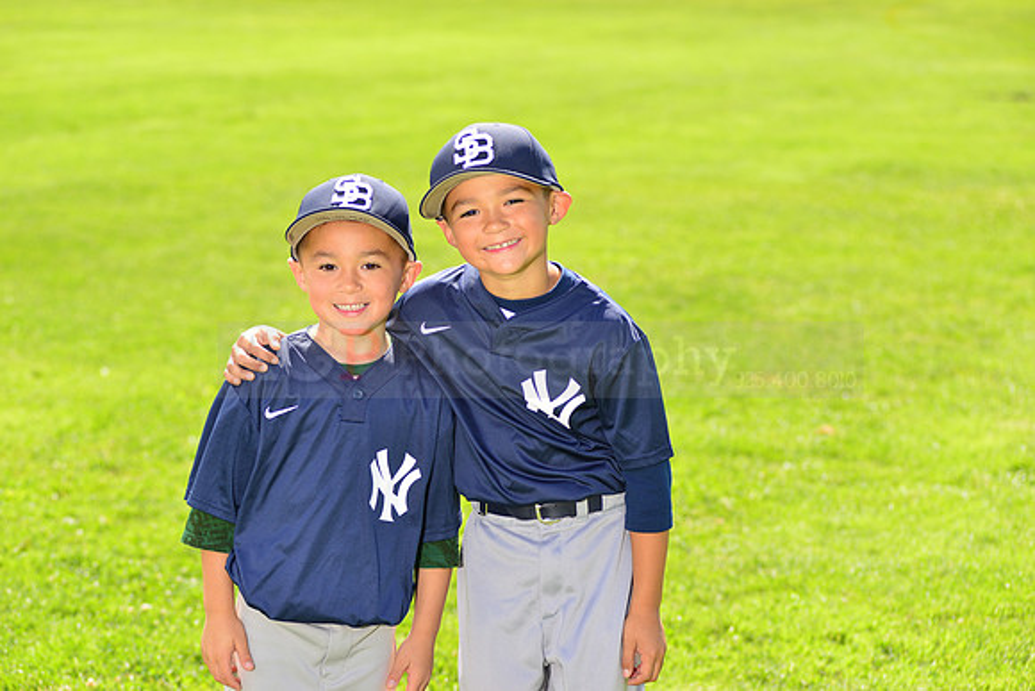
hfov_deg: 21.5
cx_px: 518
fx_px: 2732
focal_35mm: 95
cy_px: 346
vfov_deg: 14.4
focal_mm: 95
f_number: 5
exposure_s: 1/250
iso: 100
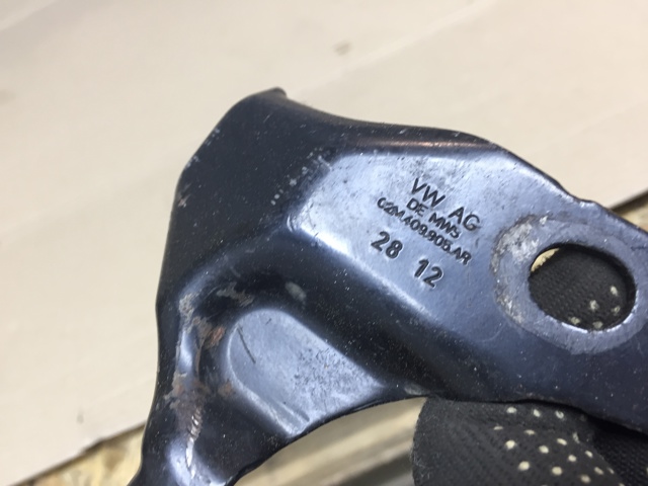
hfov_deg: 61.7
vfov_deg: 48.2
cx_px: 324
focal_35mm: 29
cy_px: 243
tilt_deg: -52.0
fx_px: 543
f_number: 2.2
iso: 80
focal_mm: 4.15
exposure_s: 1/33
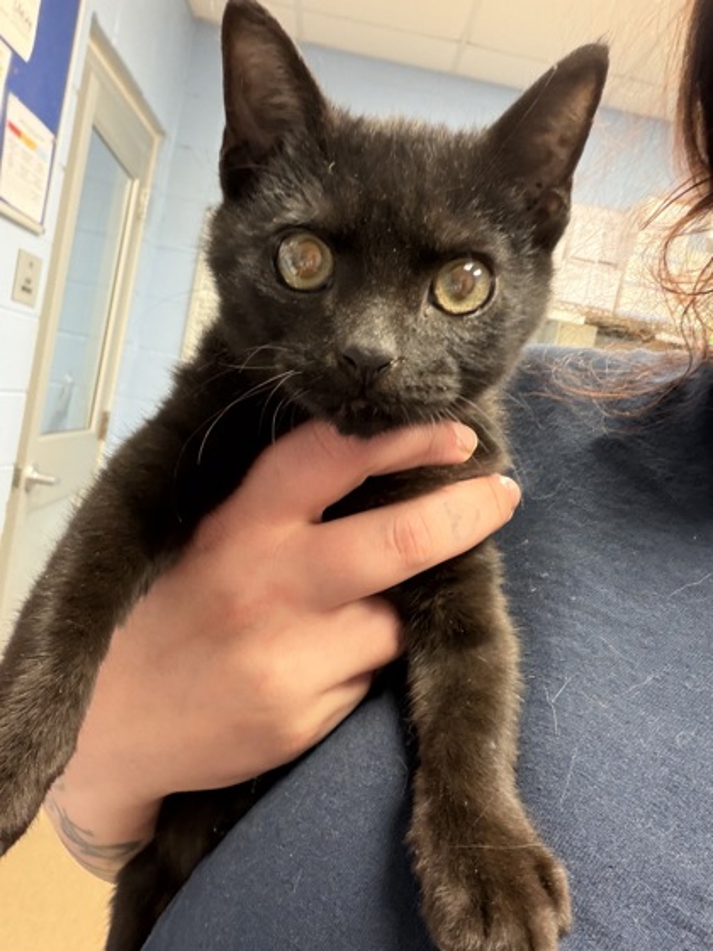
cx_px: 356
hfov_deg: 46.8
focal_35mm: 30
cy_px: 476
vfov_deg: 60.0
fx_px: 824
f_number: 1.9
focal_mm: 2.71
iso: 250
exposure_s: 1/32
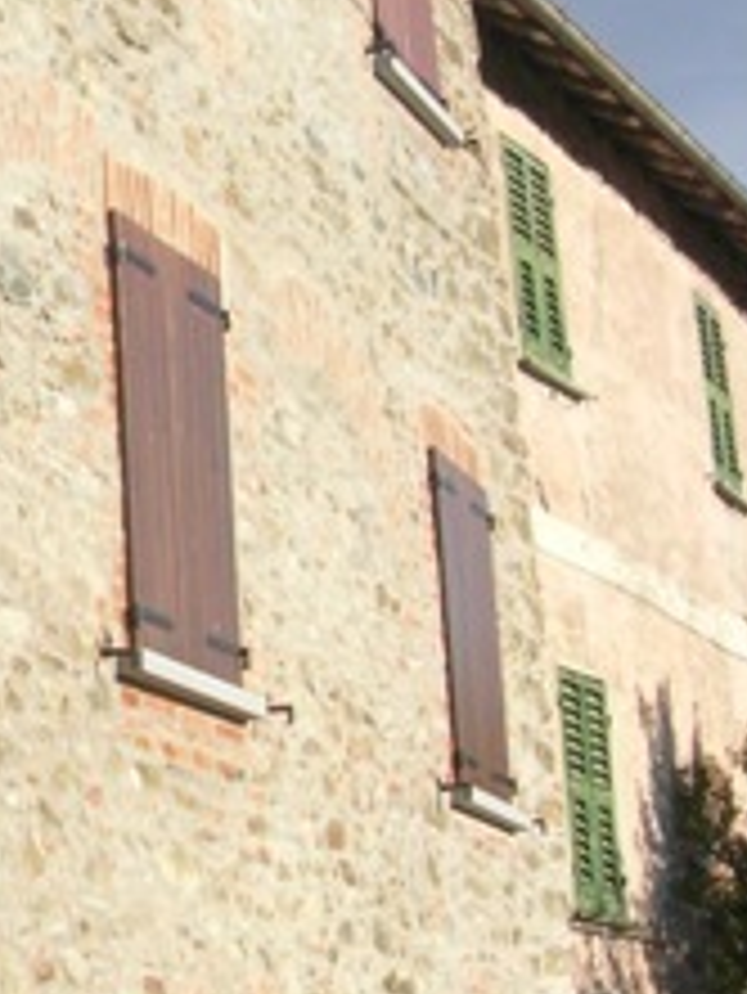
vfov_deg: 17.8
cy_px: 666
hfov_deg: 12.9
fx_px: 3162
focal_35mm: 110
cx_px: -320
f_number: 4.8
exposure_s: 1/497
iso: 64
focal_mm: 7.8
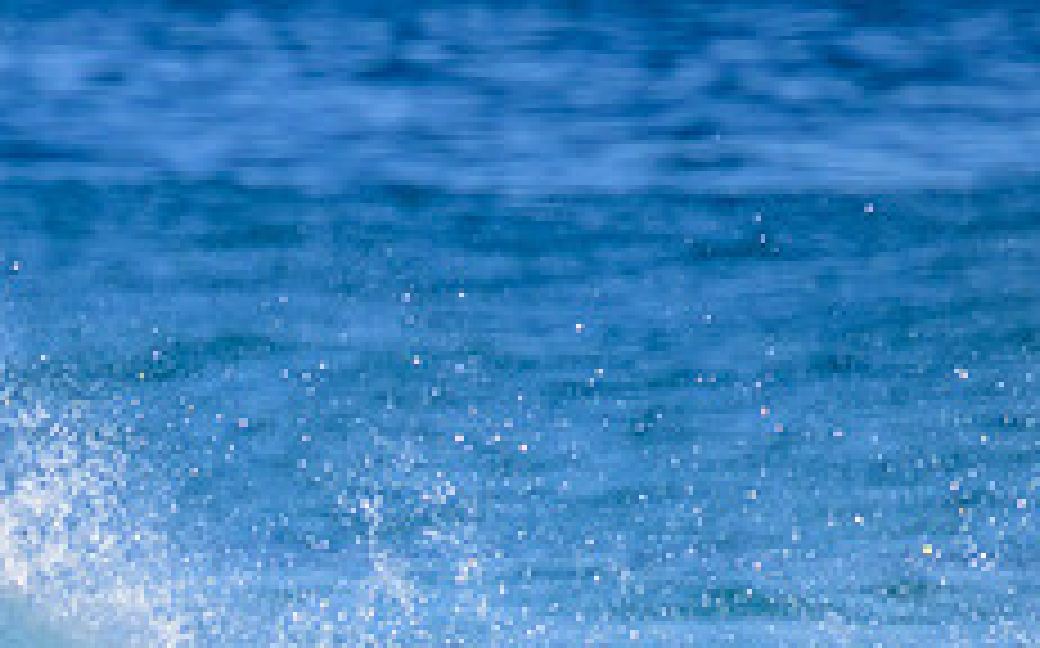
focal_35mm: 2276
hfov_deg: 0.9
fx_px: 64462
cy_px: 902
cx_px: 4
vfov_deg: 0.6
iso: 1250
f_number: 11
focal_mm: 800
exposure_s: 1/2000
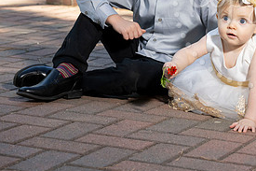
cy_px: -2
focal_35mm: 133
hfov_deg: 15.1
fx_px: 945
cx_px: 262
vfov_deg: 10.2
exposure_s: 1/200
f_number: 5
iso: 500
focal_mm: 63
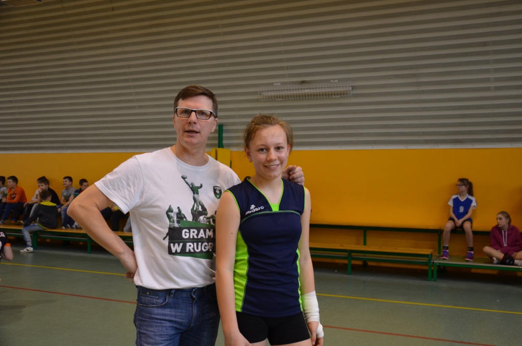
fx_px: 564
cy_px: 173
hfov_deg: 49.6
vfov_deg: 34.1
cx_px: 261
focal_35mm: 39
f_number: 4
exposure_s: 1/60
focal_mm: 26
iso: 720
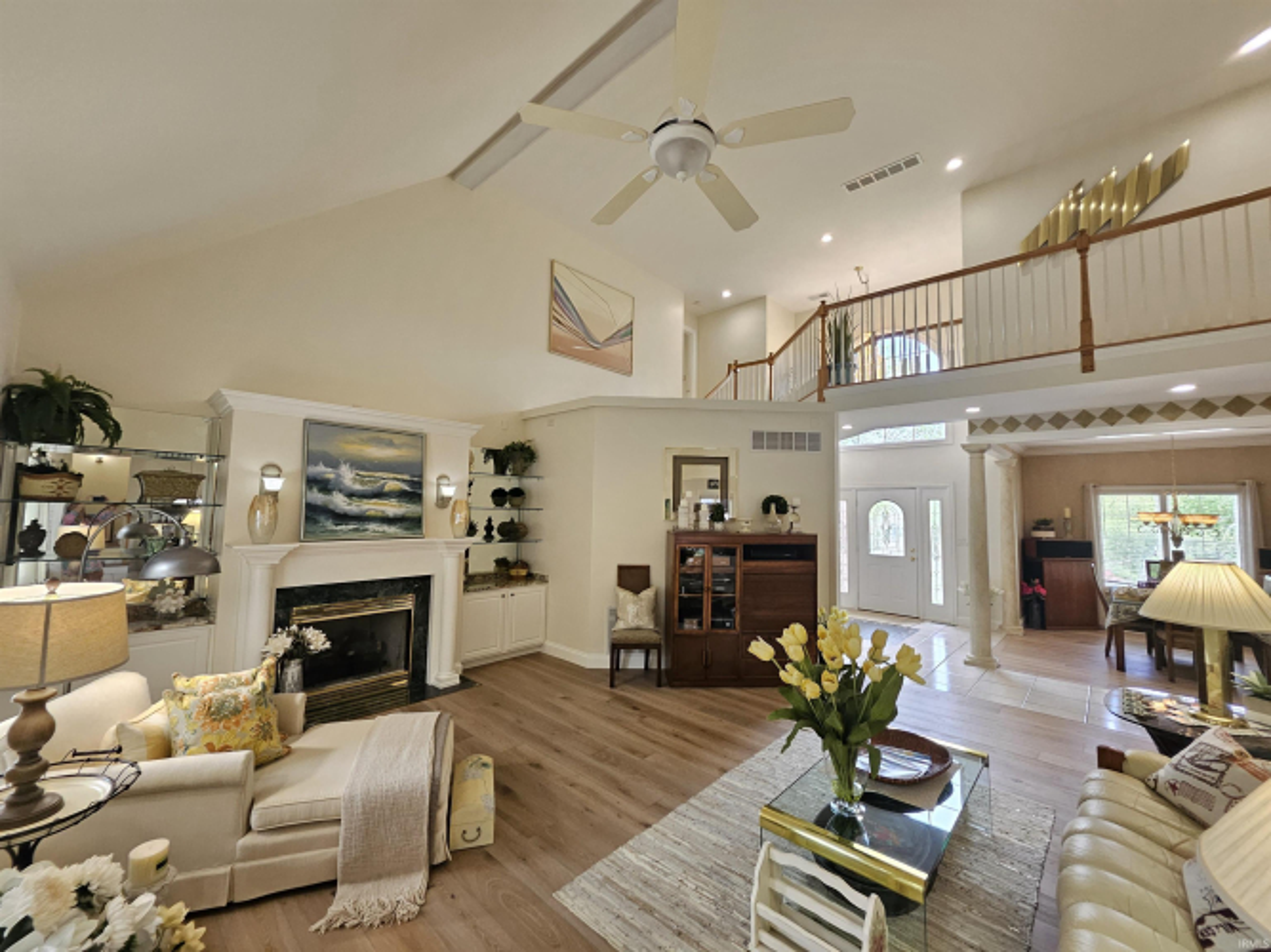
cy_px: 476
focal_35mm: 13
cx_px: 636
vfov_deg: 89.9
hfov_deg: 106.2
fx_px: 477
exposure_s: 1/60
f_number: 2.2
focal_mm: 1.74
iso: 125
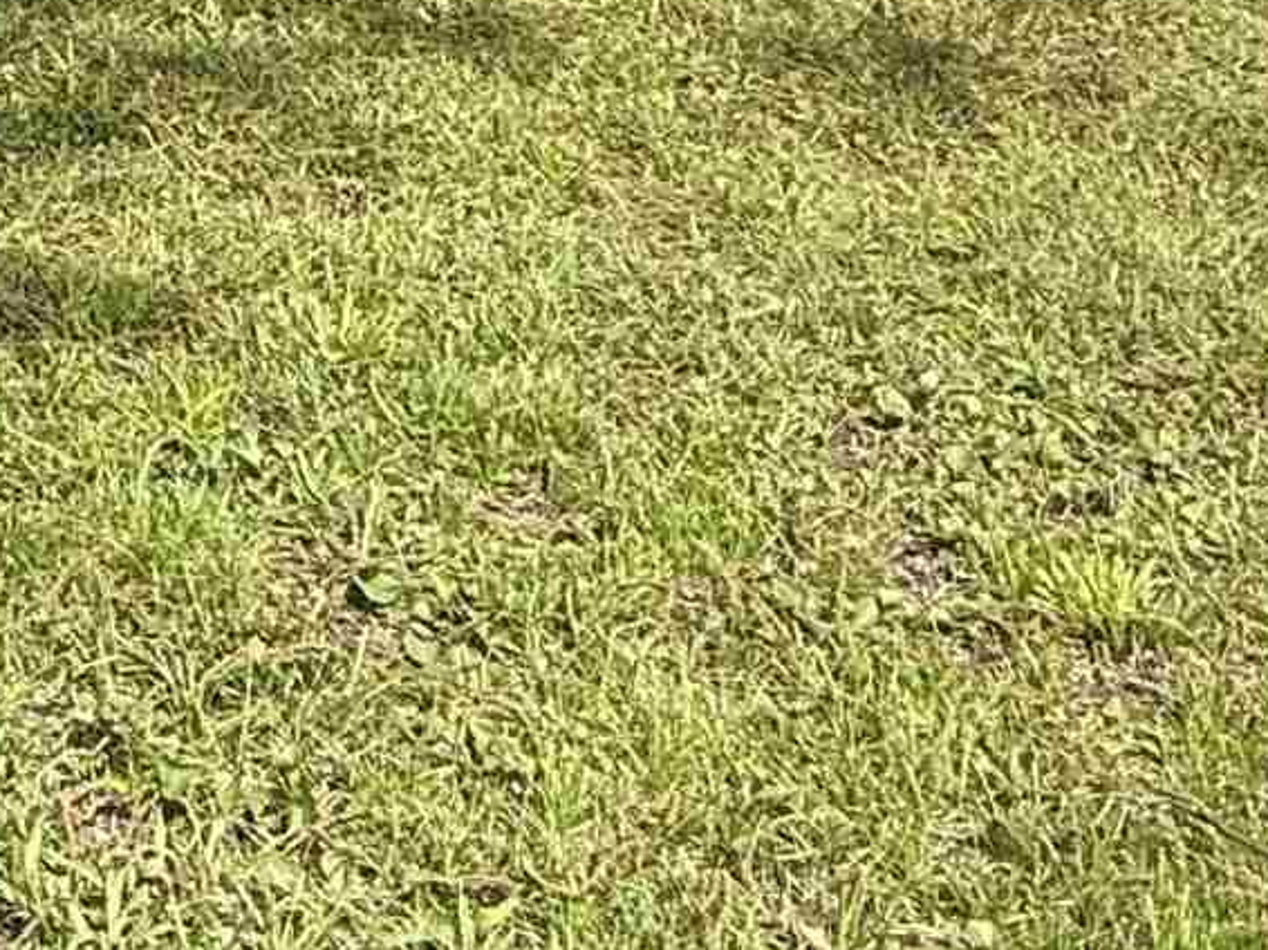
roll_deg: +0.9
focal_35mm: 76
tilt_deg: -0.3
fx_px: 2783
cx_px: -280
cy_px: -858
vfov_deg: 15.9
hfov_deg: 23.3
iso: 50
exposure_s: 1/709
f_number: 2.2
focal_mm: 2.22
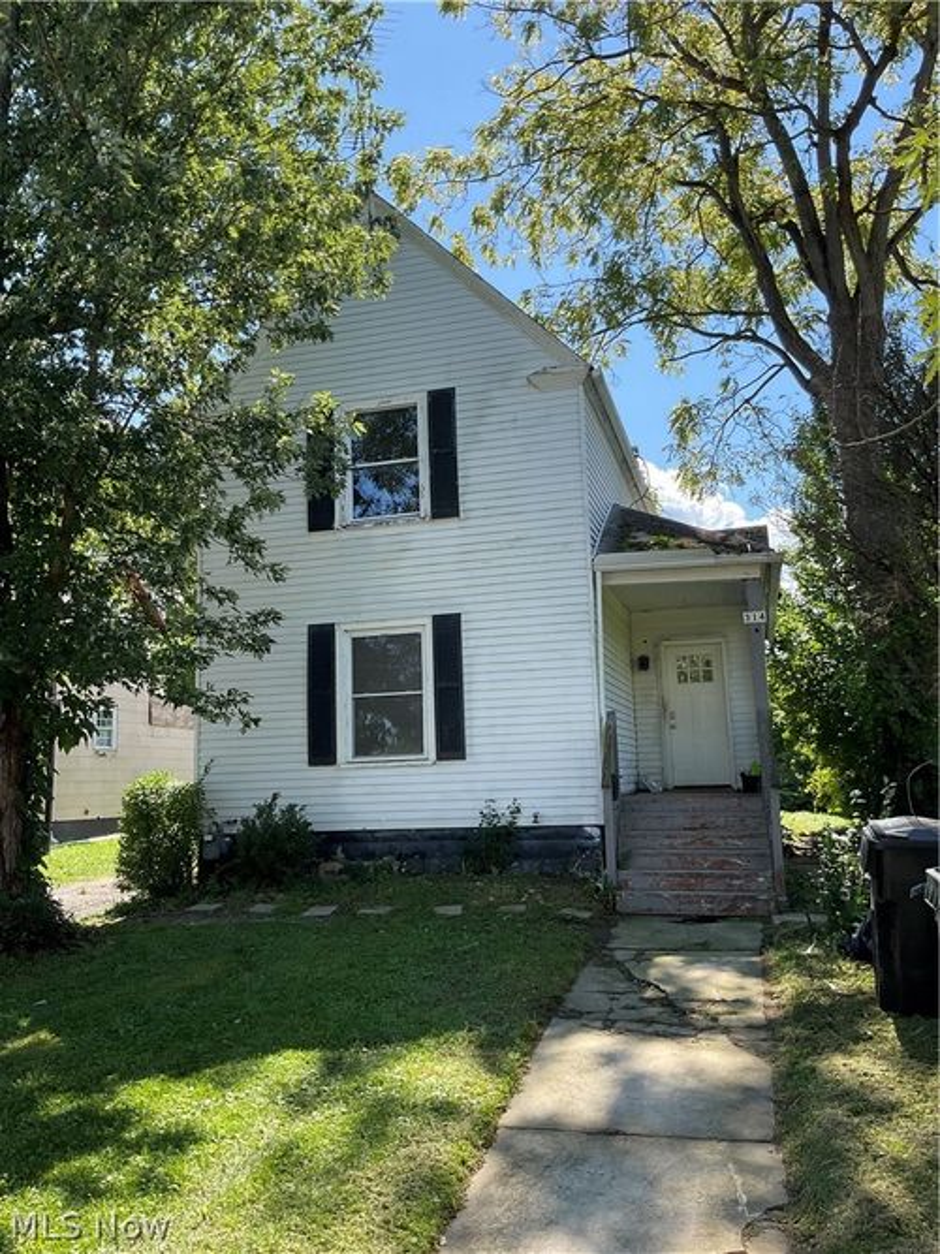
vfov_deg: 61.7
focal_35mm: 29
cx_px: 470
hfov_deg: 48.2
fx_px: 1050
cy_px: 627
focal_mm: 3
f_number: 1.8
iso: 16
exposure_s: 1/568
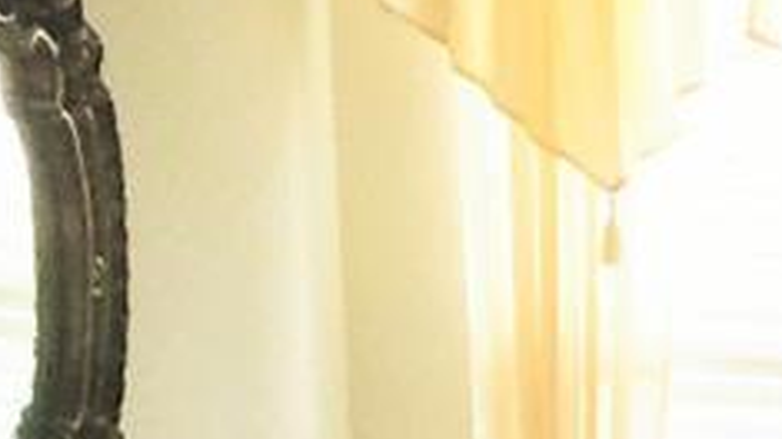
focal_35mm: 202
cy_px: 1297
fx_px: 4187
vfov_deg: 5.6
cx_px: 2369
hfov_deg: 8.7
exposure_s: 1/15
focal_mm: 4.15
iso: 64
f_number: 2.2
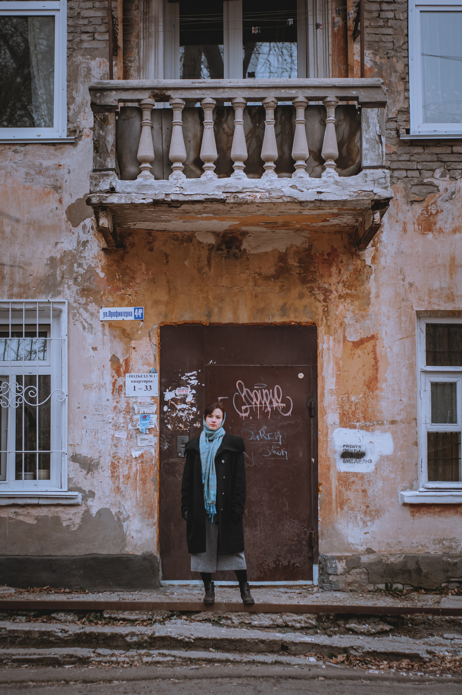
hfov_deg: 18.1
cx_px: 231
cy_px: 348
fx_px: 1448
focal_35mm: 75
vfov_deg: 27.0
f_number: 3.5
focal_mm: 50
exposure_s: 1/125
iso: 200
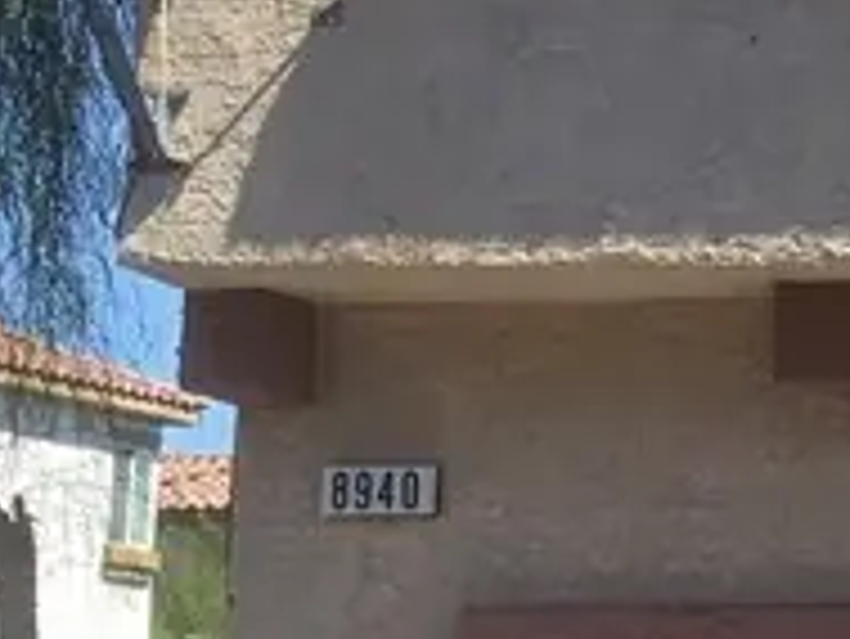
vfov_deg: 9.5
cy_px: 360
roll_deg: -0.6
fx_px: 3858
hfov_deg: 11.0
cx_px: 1911
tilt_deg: +7.8
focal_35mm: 157
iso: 25
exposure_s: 1/855
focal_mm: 4.15
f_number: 2.2
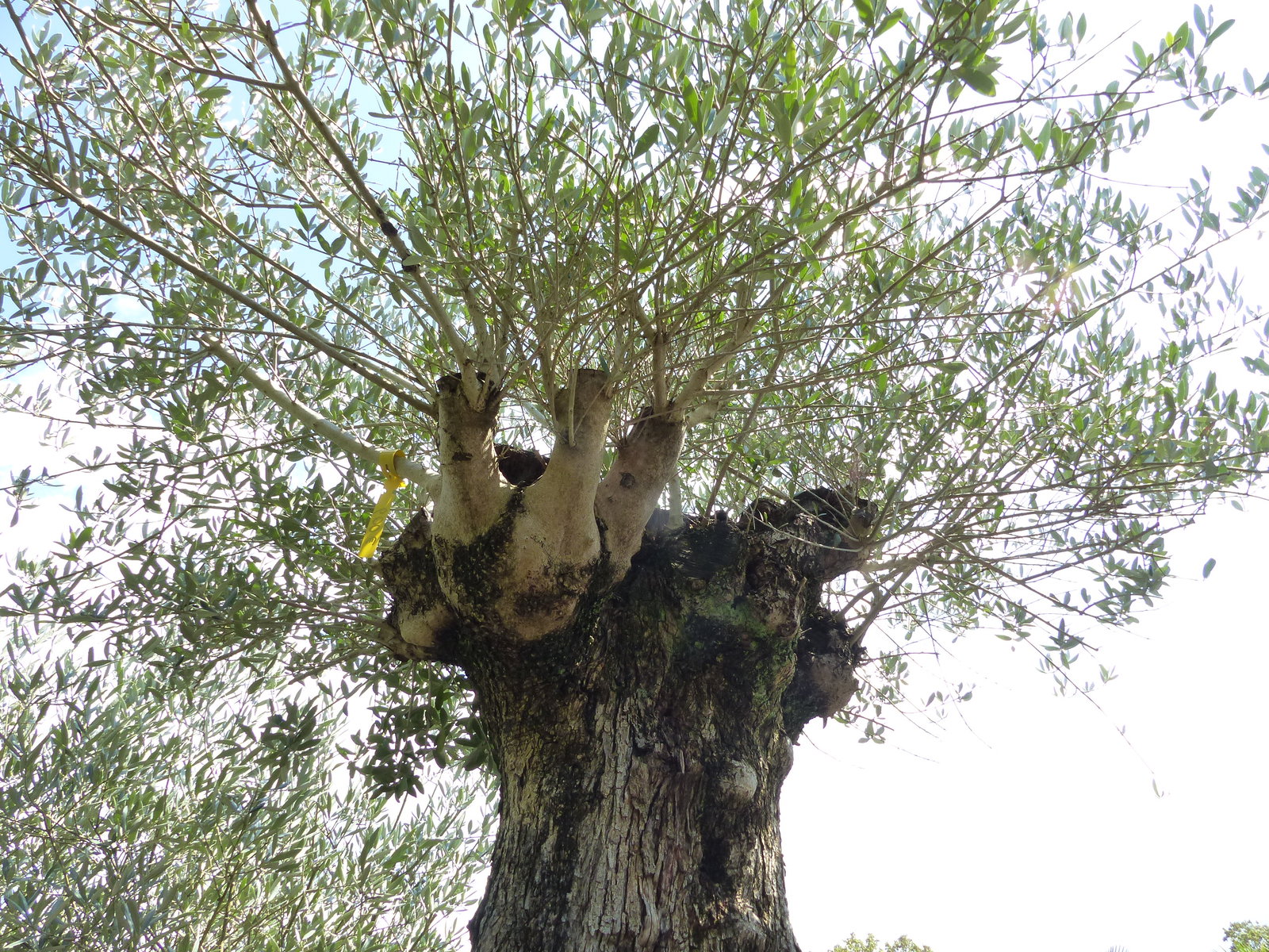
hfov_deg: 69.4
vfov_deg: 54.9
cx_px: 634
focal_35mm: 25
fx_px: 916
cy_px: 476
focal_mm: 4.5
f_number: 4
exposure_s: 1/250
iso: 160
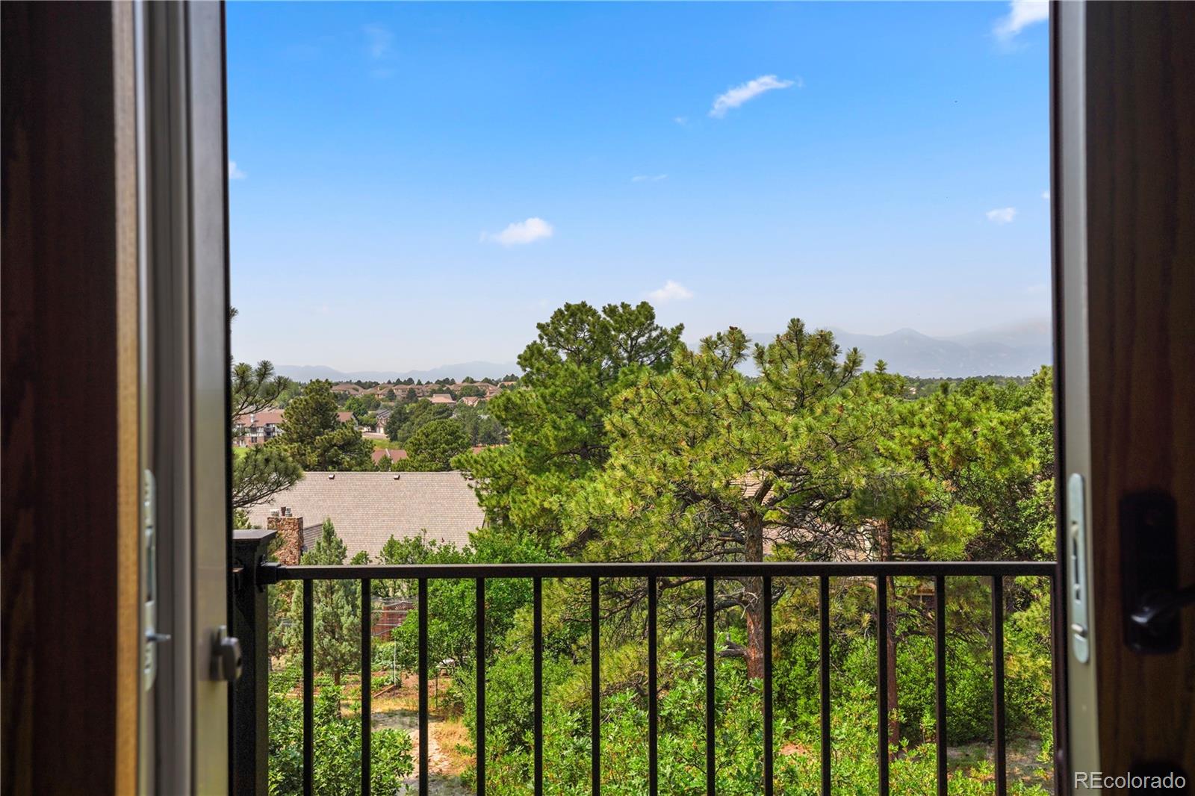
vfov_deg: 46.4
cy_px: 398
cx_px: 598
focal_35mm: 28
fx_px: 929
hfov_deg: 65.5
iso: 200
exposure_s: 1/1000
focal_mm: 28
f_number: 9
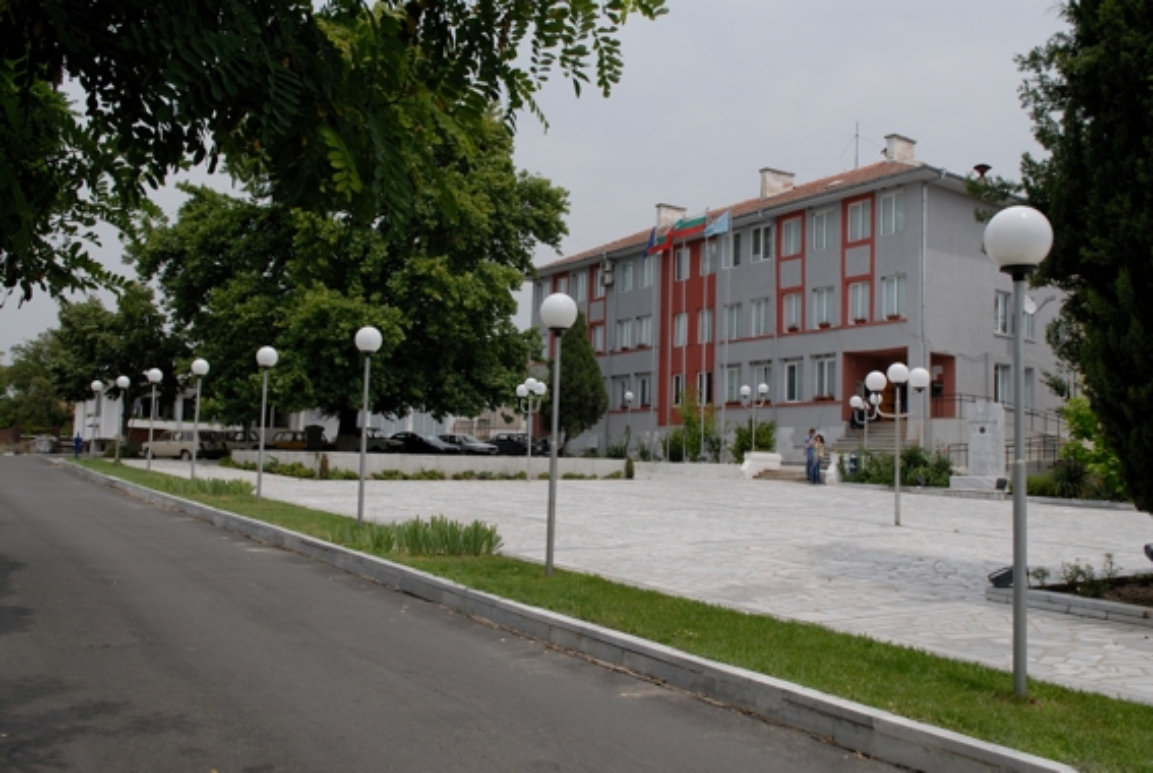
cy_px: 386
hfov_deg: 61.8
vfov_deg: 43.8
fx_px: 962
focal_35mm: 30
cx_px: 576
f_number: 9
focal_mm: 20
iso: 100
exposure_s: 1/320
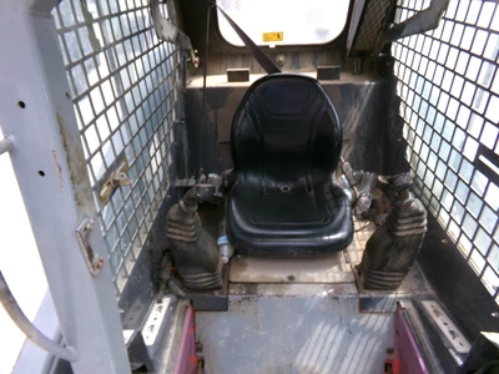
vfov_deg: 56.8
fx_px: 346
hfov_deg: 71.6
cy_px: 187
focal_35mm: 24
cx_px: 250
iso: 100
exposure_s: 1/240
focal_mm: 4.3
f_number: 3.7
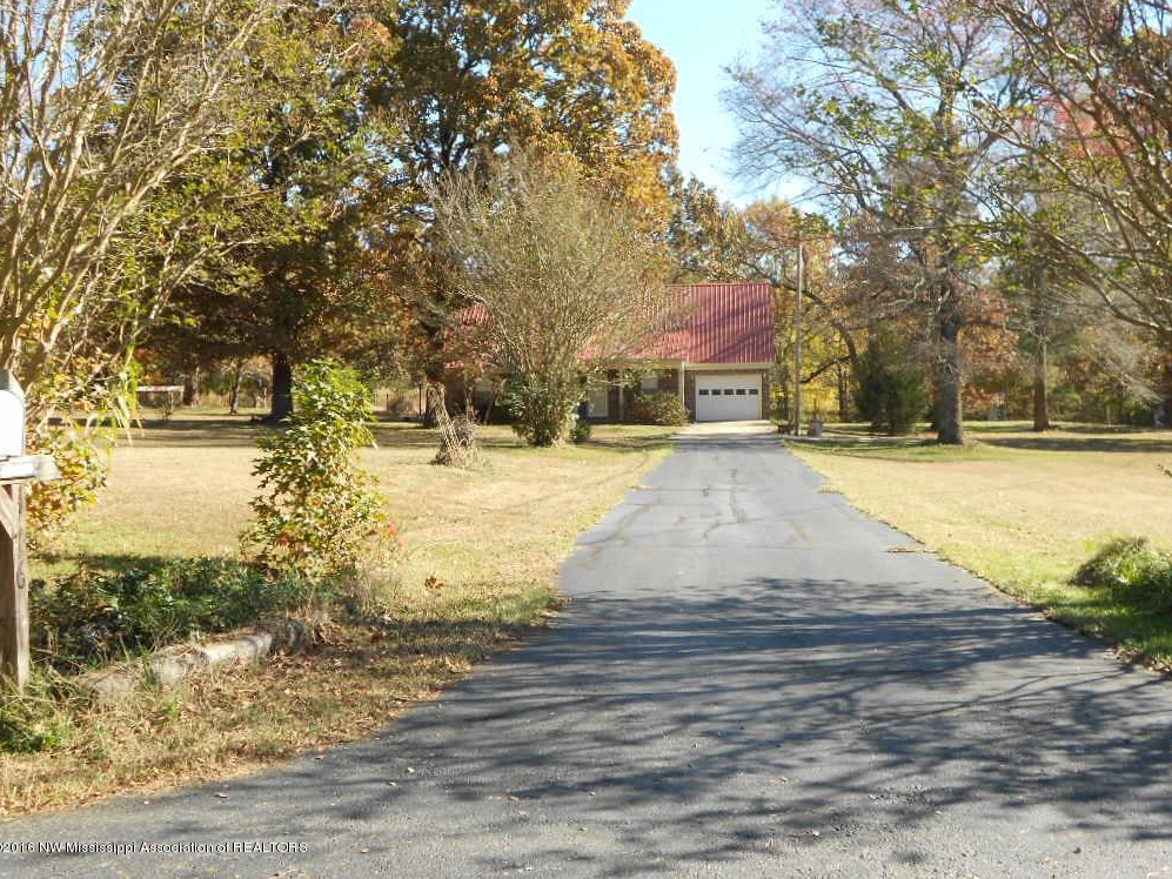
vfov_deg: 37.7
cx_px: 587
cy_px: 429
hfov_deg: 49.0
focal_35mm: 38
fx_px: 1287
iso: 80
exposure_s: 1/200
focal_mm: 6.7
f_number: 3.9
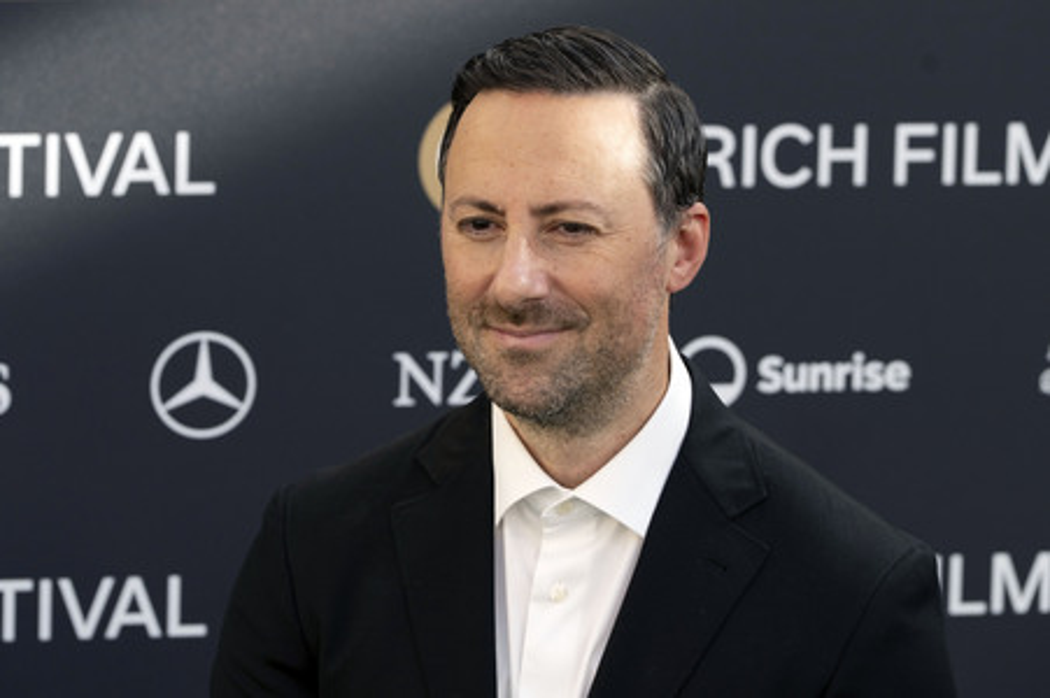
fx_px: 6652
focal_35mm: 228
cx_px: 480
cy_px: 319
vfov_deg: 6.0
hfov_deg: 9.0
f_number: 6.3
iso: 800
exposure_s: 1/640
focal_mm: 200
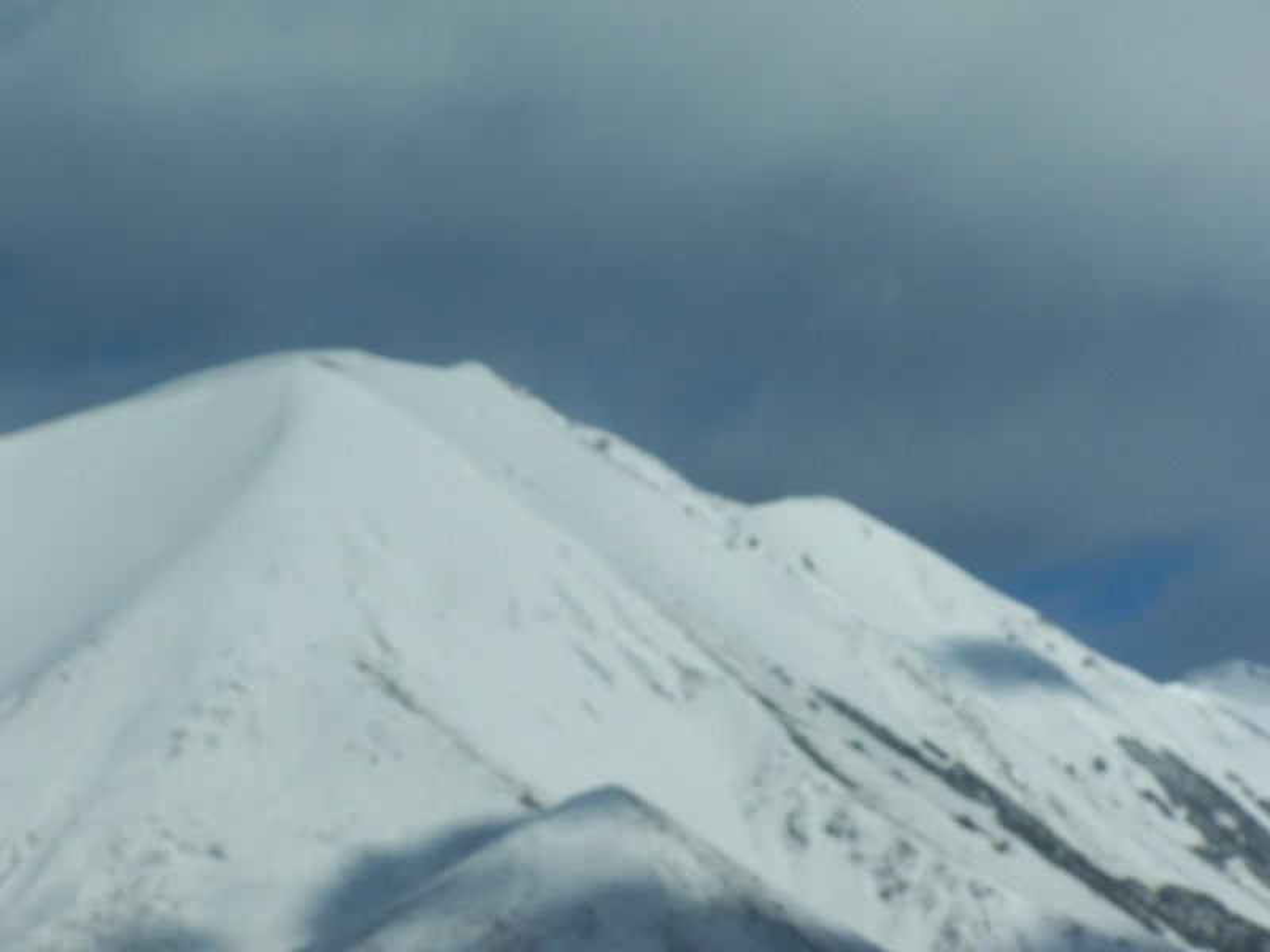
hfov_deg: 14.2
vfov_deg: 10.7
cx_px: 635
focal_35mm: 139
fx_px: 5100
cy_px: 476
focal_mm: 23.1
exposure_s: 1/1000
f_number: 6.3
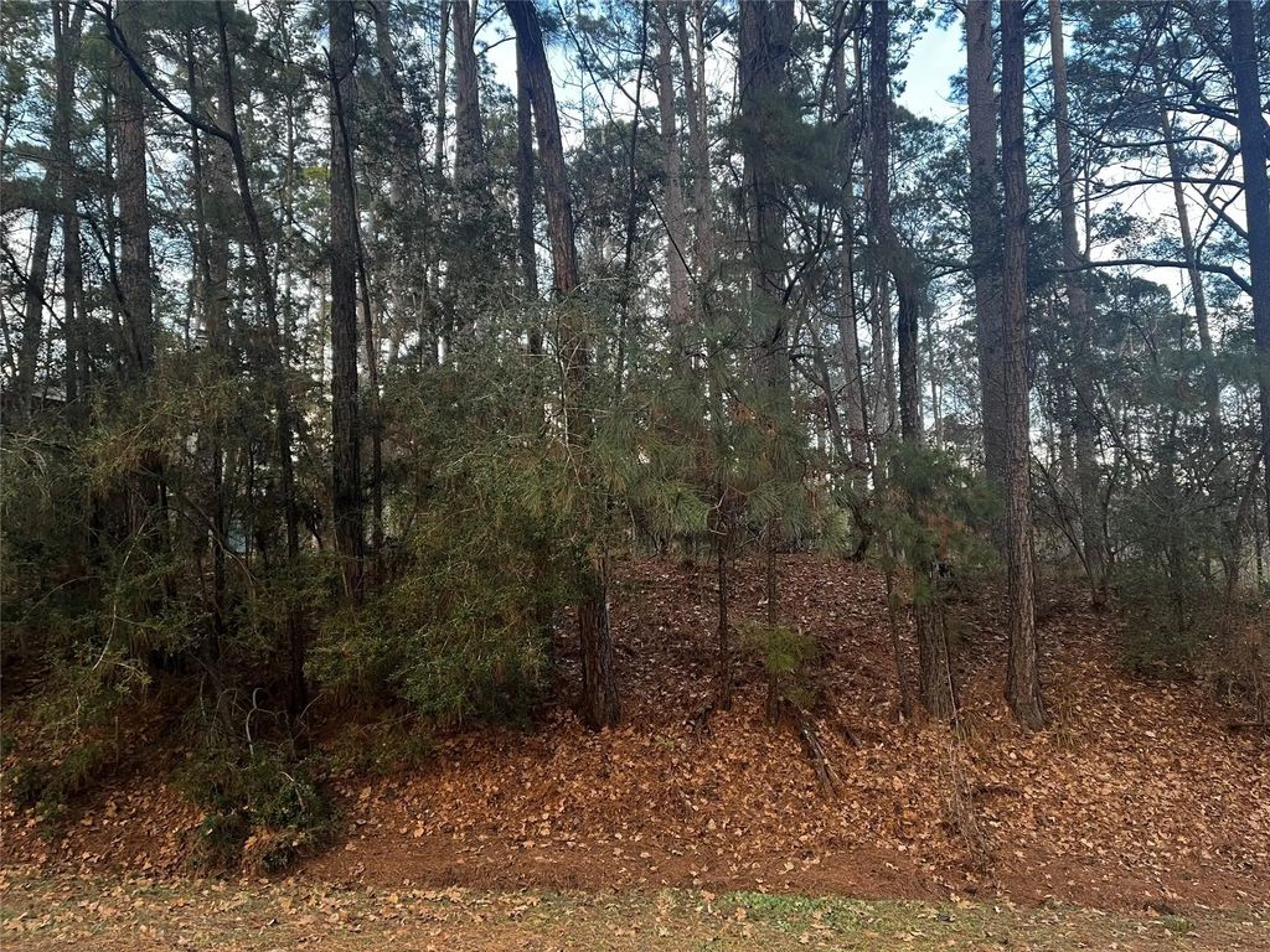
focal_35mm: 26
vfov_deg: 53.1
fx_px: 954
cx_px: 635
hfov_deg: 67.3
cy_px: 476
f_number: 1.6
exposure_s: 1/91
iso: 125
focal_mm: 5.1
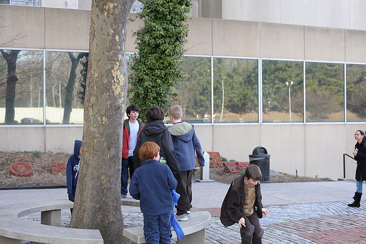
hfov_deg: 39.6
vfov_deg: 27.0
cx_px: 183
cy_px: 122
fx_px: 508
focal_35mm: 50
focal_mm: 50
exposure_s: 1/1000
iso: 1000
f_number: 4
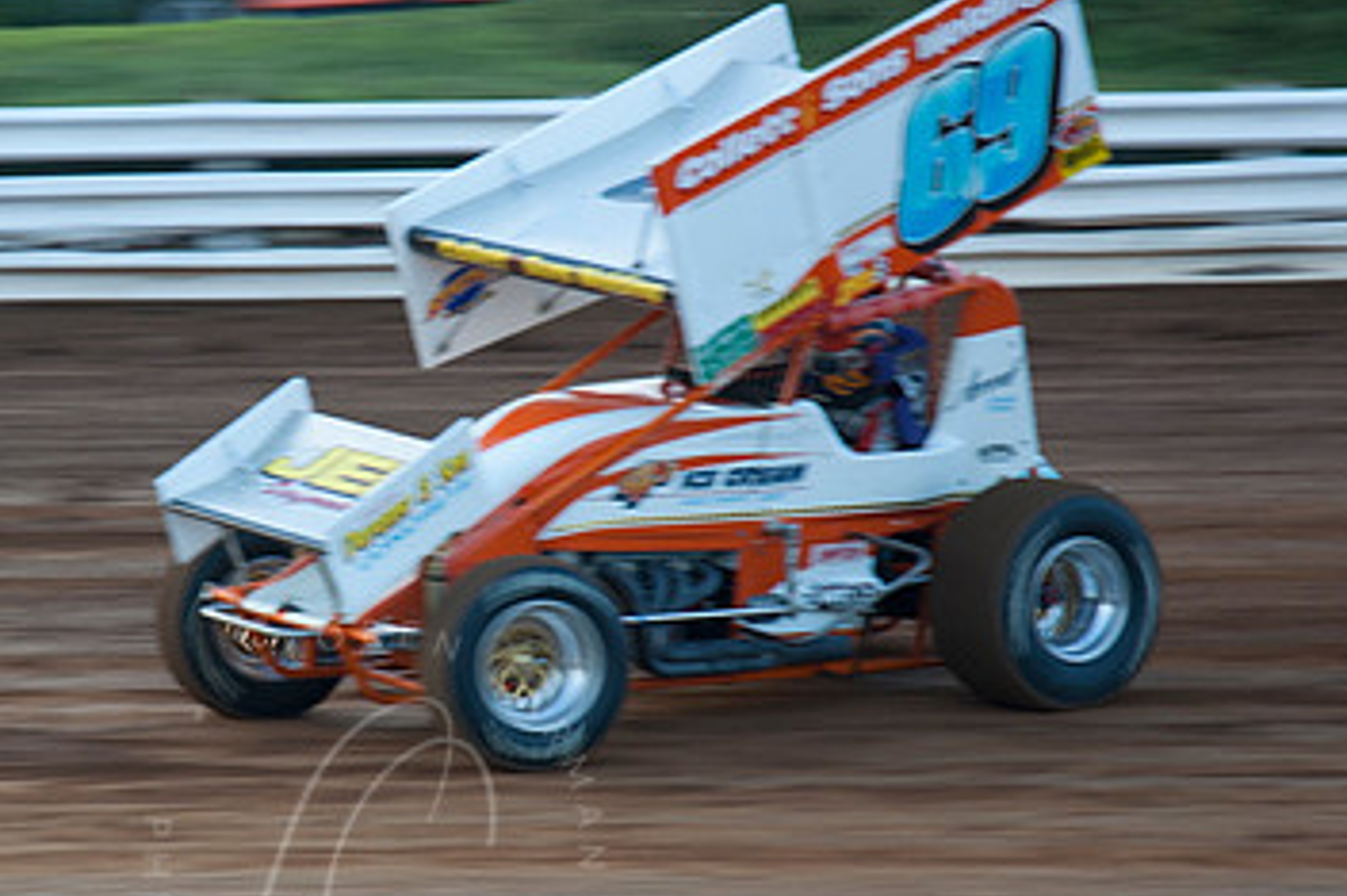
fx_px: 6467
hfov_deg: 11.9
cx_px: 371
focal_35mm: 173
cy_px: 498
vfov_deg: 7.9
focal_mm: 70
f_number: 5
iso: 200
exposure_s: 1/160
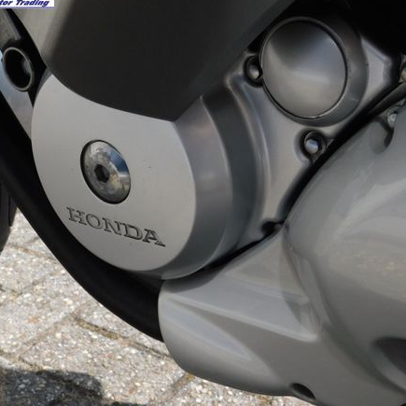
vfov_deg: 32.8
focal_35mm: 52
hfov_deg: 32.7
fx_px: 690
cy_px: 212
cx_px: 233
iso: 125
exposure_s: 1/640
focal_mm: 7.1
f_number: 3.6
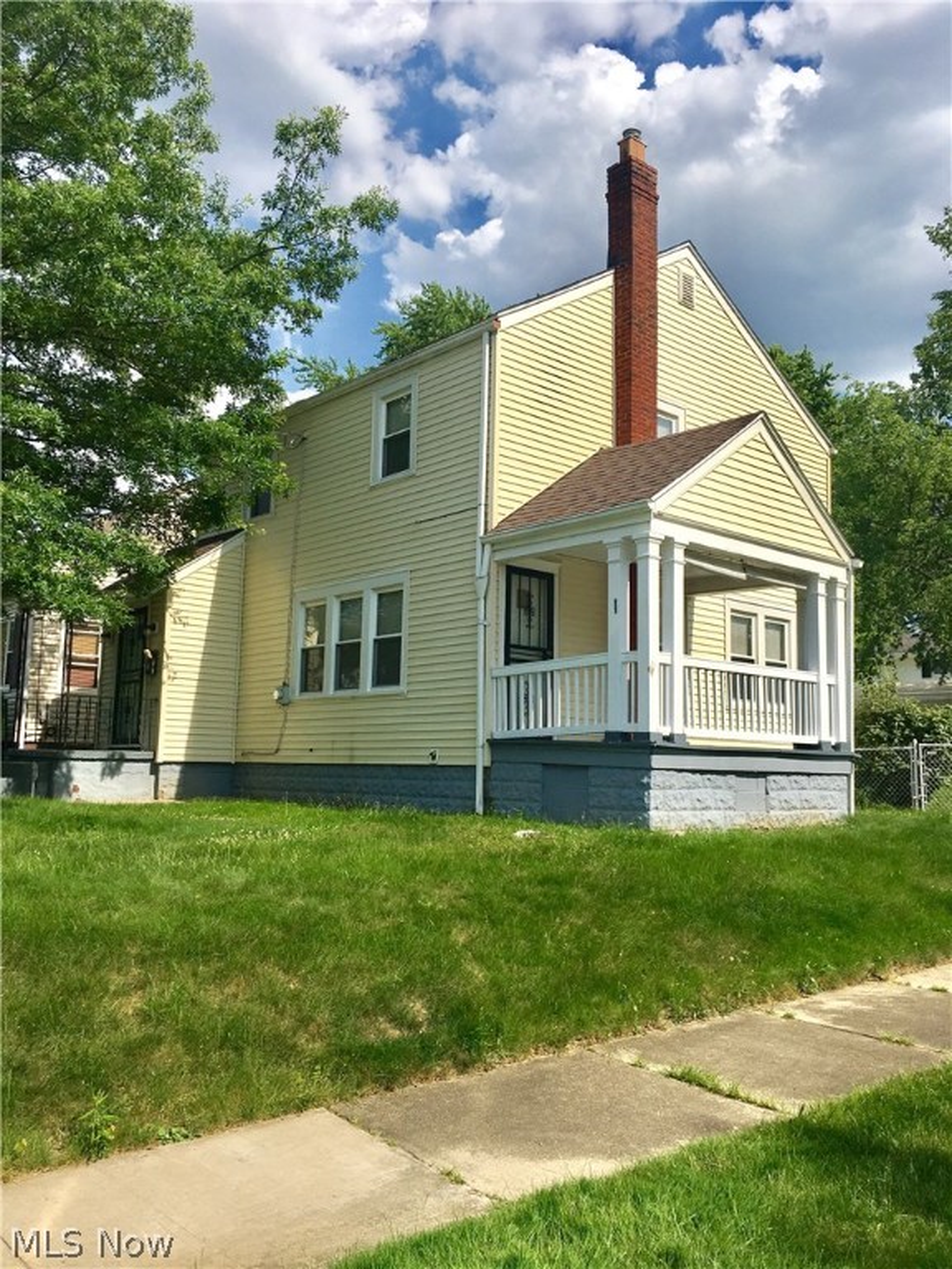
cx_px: 476
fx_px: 1063
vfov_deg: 61.7
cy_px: 634
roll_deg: -1.1
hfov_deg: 48.2
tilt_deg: +7.1
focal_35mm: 29
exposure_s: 1/2481
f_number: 2.2
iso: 25
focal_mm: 4.15
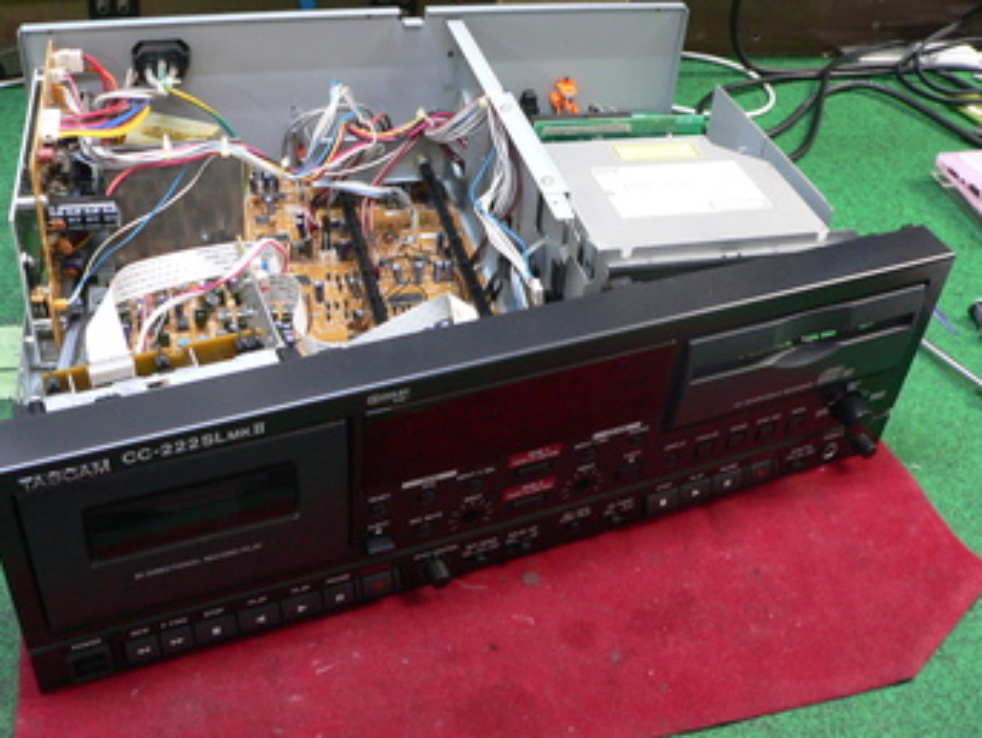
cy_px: 343
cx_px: 462
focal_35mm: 40
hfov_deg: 46.7
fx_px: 1136
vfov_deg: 36.0
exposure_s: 1/13
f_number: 2.8
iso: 200
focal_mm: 6
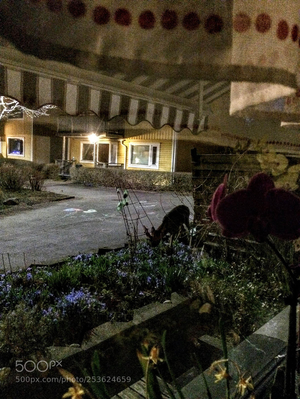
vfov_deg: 61.7
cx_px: 150
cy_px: 200
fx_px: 335
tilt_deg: -7.1
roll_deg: -2.1
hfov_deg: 48.2
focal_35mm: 29
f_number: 2.2
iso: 2000
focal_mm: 4.15
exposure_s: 1/17
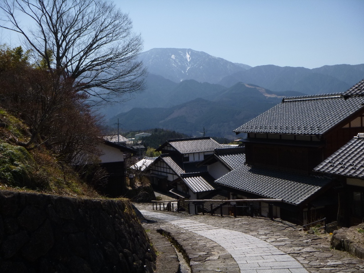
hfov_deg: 49.0
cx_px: 182
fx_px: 400
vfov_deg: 37.7
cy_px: 136
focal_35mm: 38
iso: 100
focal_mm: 6.8
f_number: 4.5
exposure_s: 1/800
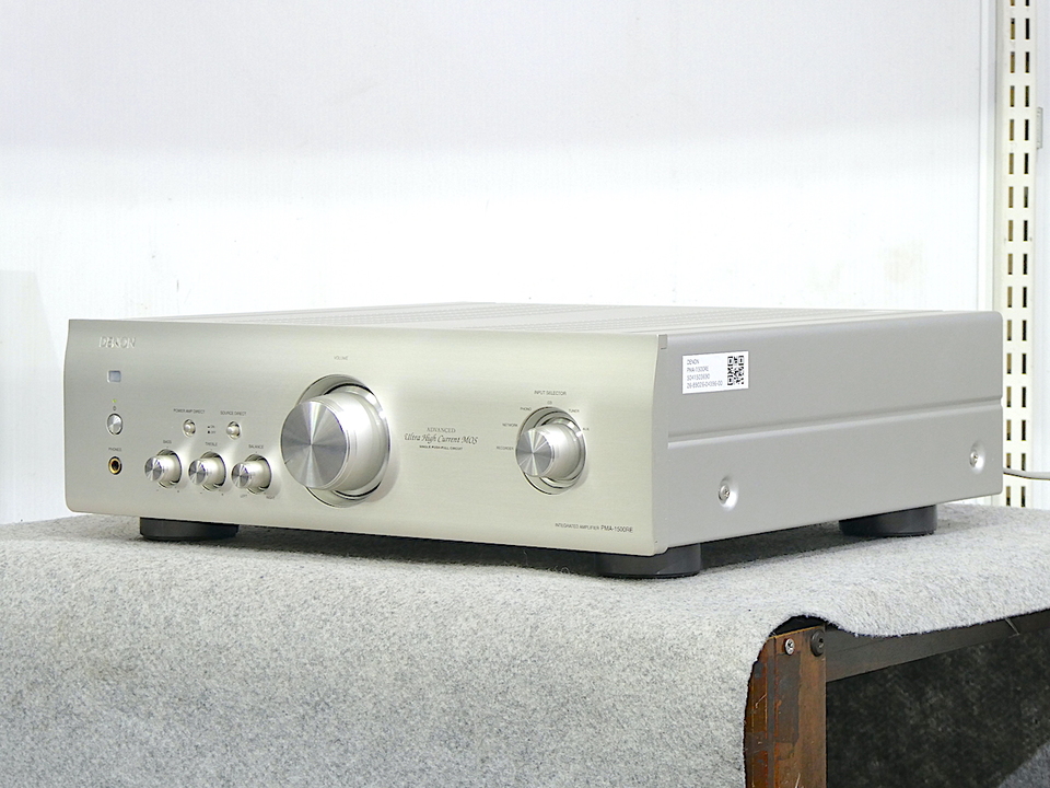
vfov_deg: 15.1
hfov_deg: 20.0
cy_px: 394
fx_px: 2973
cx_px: 525
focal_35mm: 98
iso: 200
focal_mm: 17.5
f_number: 5
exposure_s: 1/6
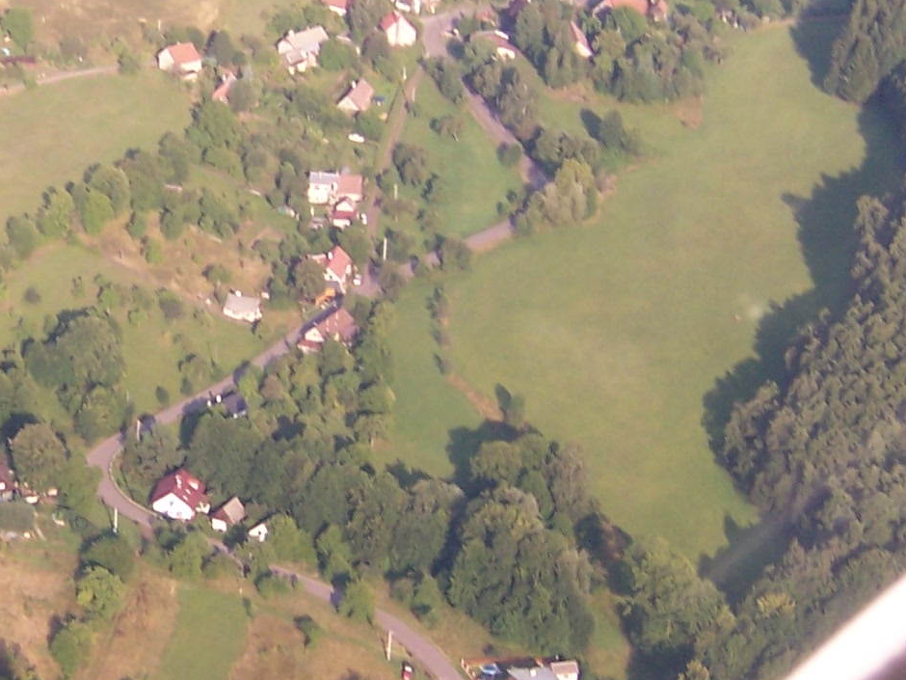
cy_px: 327
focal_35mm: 147
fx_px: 3847
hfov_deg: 13.3
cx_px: 75
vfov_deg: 10.1
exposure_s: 1/350
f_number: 3.6
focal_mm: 9
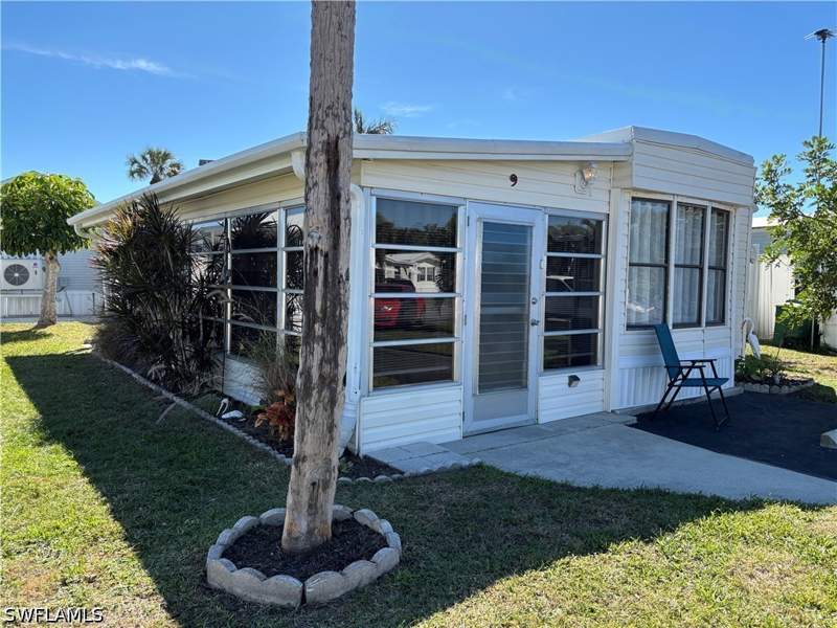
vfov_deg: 53.1
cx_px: 418
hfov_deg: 67.3
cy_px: 314
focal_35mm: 26
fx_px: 629
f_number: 1.6
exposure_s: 1/1812
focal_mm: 5.96
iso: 50
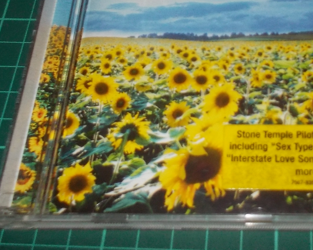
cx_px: 236
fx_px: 509
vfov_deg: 27.5
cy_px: 84
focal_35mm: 55
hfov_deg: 33.4
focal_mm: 4.1
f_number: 3.3
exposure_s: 1/30
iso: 200
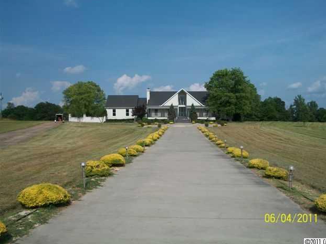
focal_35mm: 33
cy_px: 120
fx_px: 311
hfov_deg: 55.4
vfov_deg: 42.9
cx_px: 167
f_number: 5.5
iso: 80
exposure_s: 1/800
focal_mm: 5.7
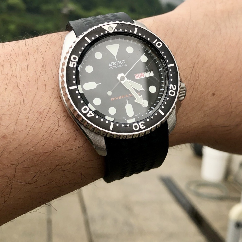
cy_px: 80
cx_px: 121
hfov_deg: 48.5
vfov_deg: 47.6
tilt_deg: -3.6
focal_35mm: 34
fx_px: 269
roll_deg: -7.1
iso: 20
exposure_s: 1/316
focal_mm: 4
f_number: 1.8
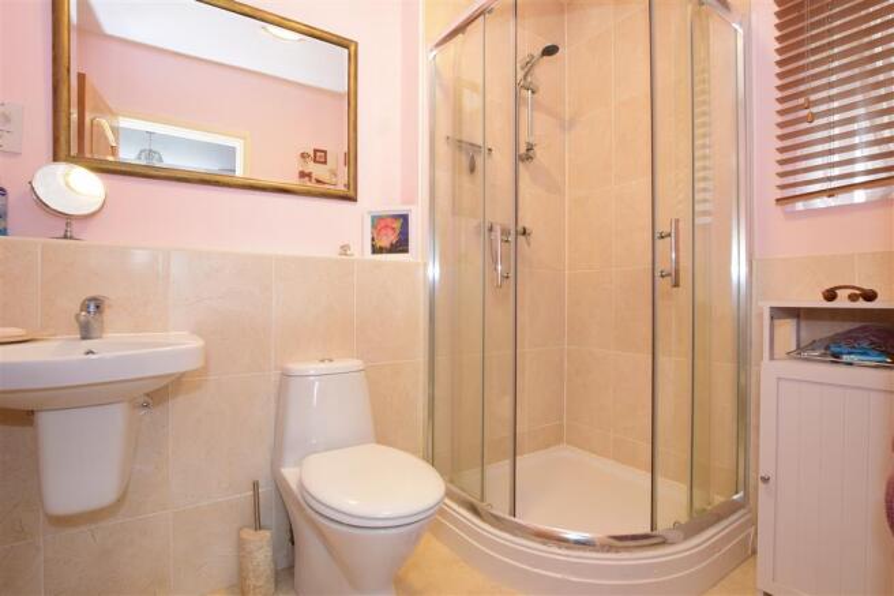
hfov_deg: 95.0
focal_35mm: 16
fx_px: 410
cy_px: 298
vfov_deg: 72.0
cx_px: 447
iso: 400
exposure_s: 1
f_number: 20
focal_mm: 11
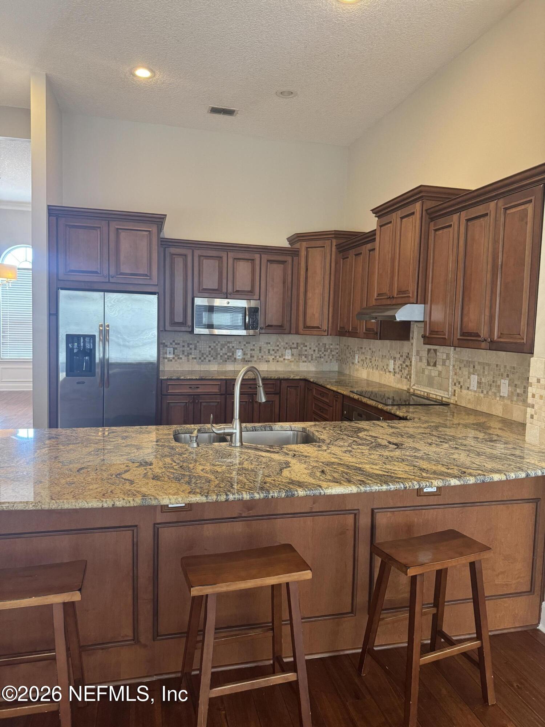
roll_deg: -1.7
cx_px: 272
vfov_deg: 71.6
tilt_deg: -4.8
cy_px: 364
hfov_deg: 56.8
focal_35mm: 24
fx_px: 504
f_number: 1.78
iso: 320
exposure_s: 1/60
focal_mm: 6.76
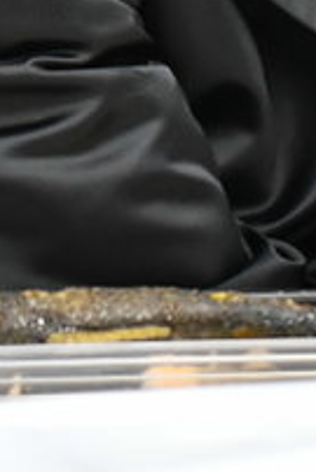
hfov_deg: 0.9
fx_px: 19110
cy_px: -569
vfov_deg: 1.4
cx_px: 1372
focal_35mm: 1454
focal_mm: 210
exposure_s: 1/125
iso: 1600
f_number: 5.6
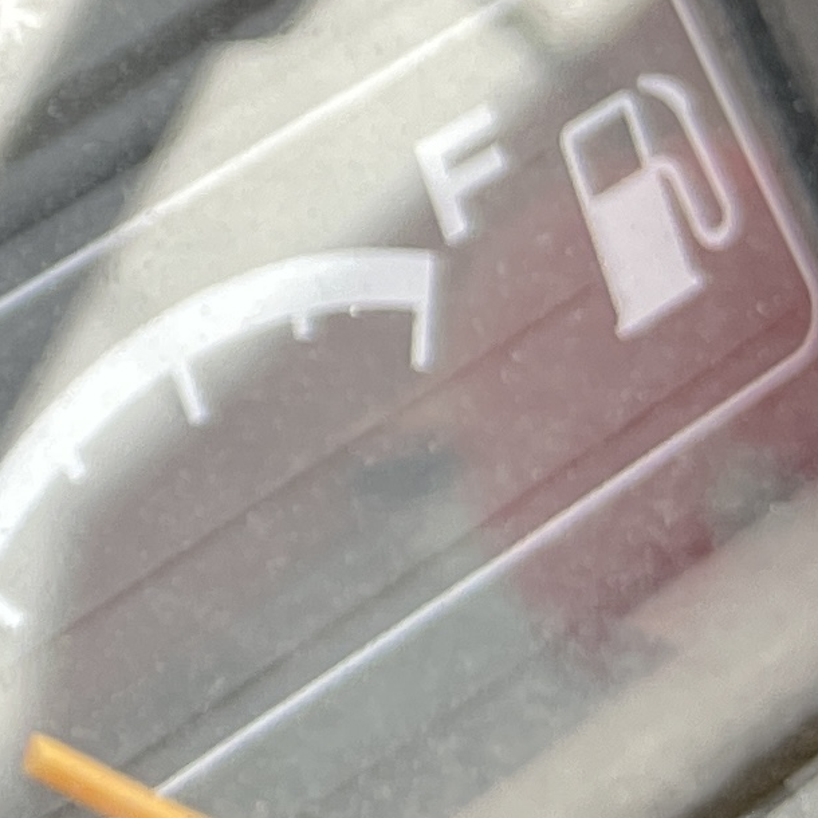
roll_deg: +8.3
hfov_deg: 9.3
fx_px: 4064
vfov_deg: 11.4
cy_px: 50
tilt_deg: -36.5
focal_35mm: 152
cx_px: -1569
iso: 32
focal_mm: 4.2
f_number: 1.6
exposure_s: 1/121
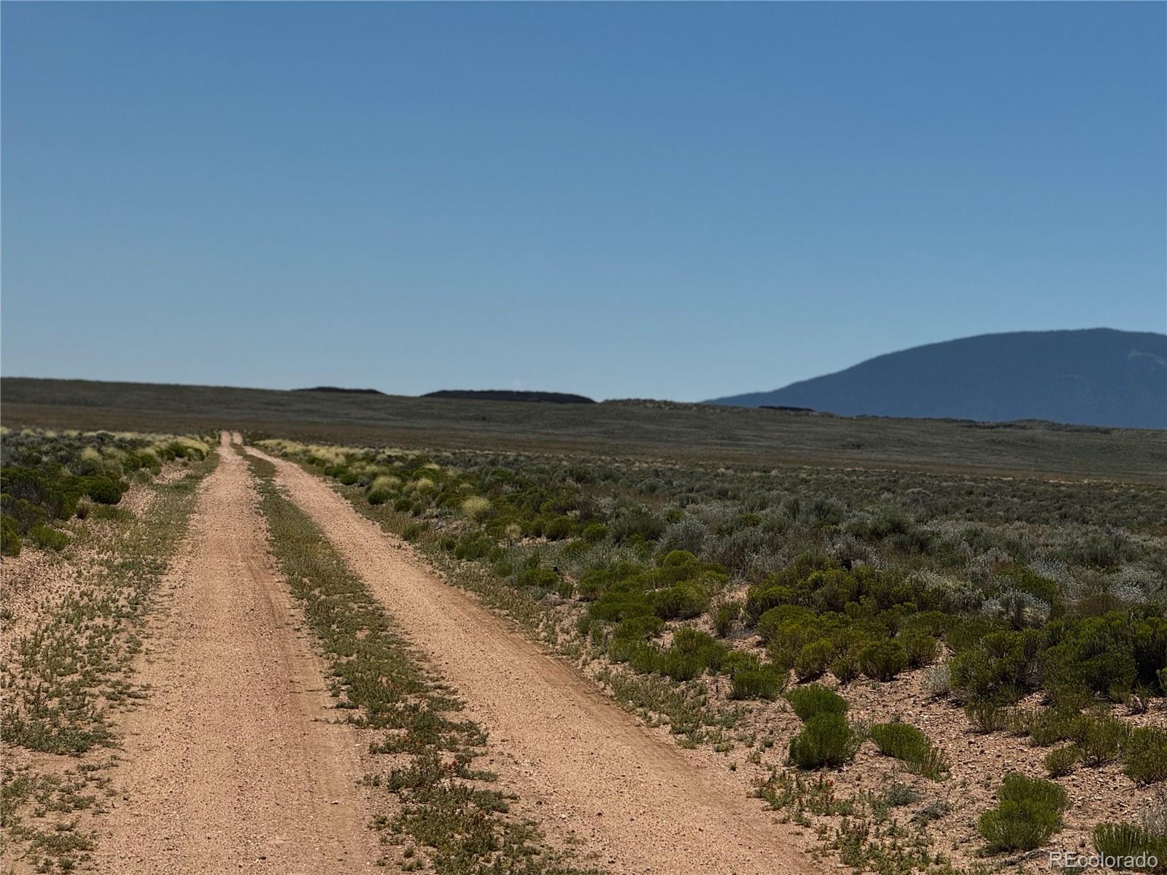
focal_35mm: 120
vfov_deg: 12.3
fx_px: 4046
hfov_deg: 16.4
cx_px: 584
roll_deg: -3.6
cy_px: 438
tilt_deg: -0.2
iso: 50
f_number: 2.8
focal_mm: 15.66
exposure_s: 1/2525
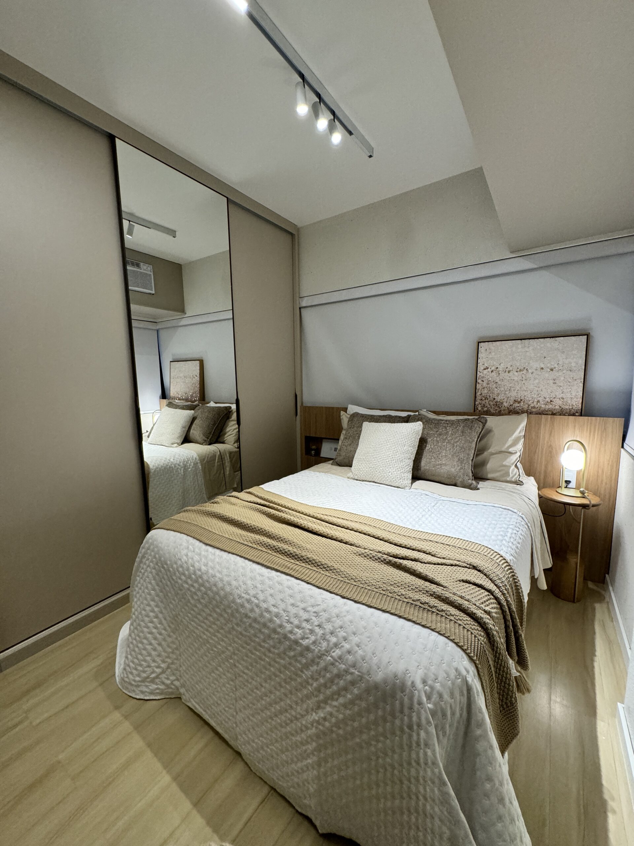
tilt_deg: -6.8
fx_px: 342
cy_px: 423
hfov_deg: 85.7
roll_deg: +0.8
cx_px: 317
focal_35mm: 14
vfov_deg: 102.1
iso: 250
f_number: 2.2
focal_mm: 2.22
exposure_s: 1/120
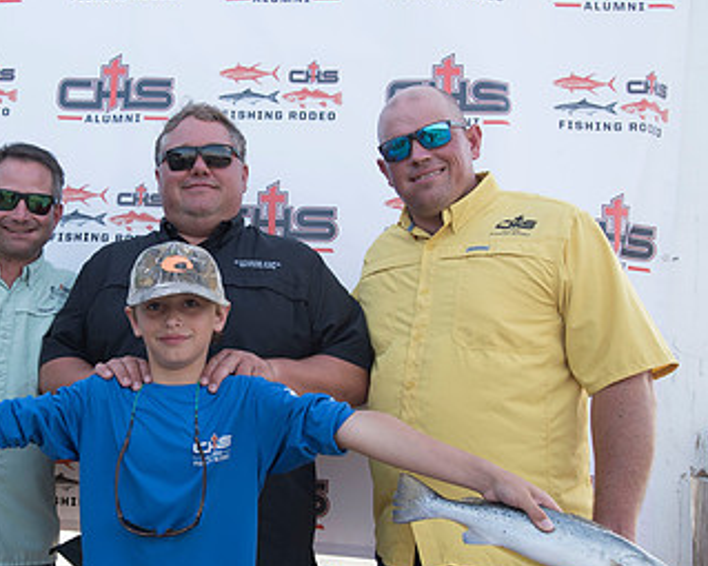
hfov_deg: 43.3
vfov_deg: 36.5
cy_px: 296
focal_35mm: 41
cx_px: 171
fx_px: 859
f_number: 4.5
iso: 250
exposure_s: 1/320
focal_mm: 24
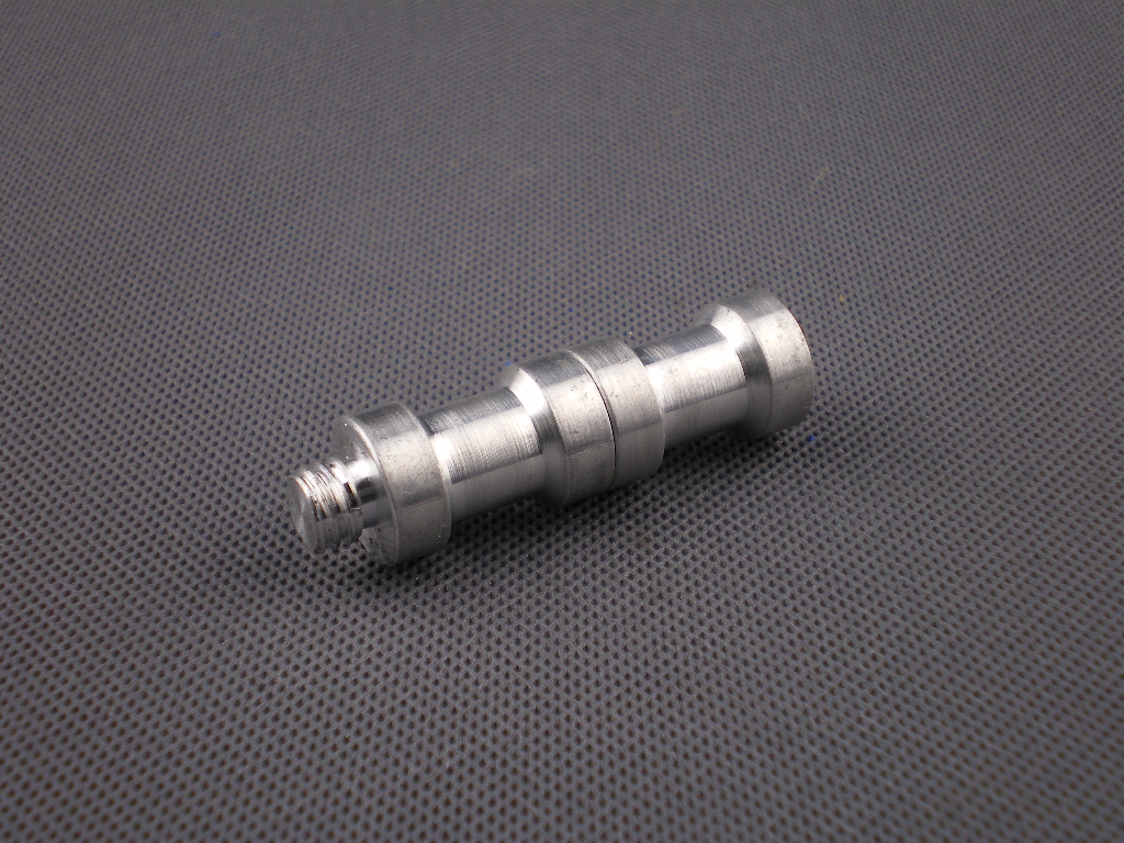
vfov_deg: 26.1
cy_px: 422
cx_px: 562
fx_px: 1818
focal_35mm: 56
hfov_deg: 34.3
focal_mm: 9.3
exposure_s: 1/100
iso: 64
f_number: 3.9
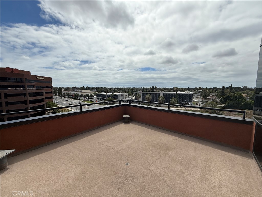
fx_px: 106
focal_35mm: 14
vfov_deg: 85.7
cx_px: 131
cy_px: 98
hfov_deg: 102.1
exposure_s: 1/4762
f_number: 2.2
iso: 50
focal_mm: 2.22
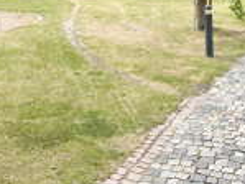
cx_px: 87
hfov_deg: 32.0
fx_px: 425
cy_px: -41
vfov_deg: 22.4
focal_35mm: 60
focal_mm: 6.86
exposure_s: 1/2070
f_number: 1.78
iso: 80
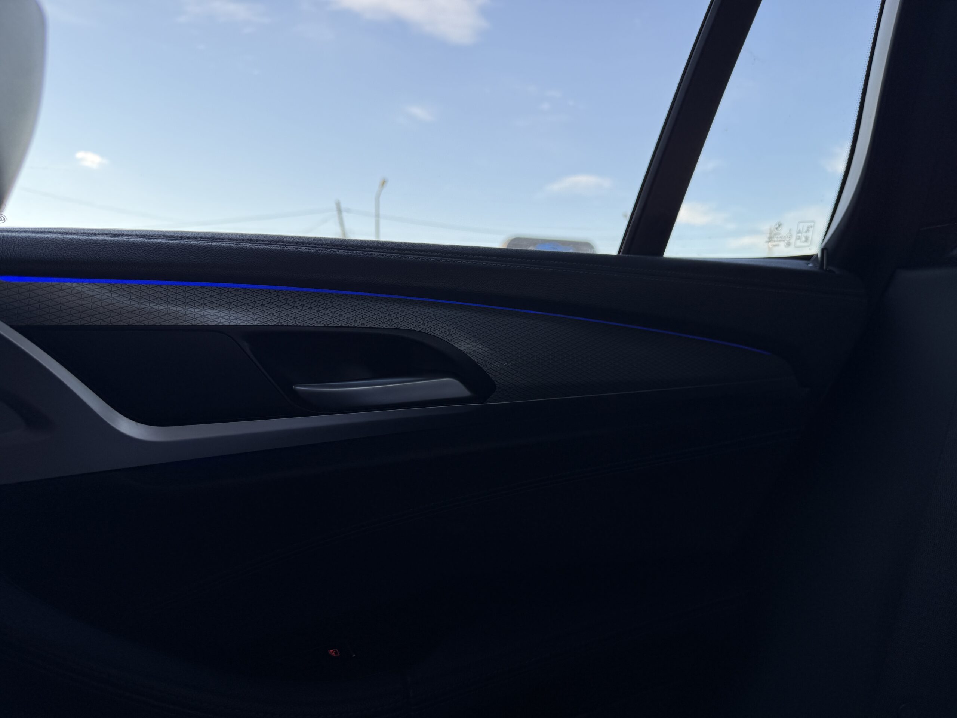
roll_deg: -0.9
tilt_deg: -2.7
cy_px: 359
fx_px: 664
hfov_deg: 71.6
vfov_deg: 56.8
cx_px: 478
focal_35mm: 24
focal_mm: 6.76
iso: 50
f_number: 1.78
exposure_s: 1/121
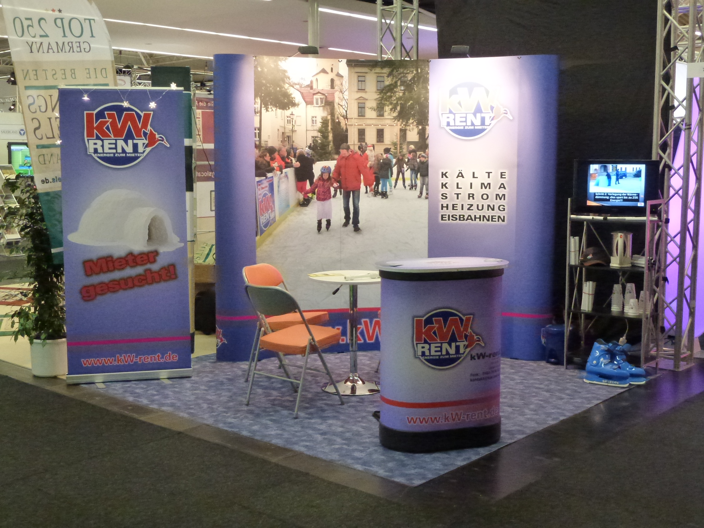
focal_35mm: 43
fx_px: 875
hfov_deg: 43.9
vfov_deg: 33.6
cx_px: 352
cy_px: 264
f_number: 3.9
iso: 800
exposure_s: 1/30
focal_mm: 7.4
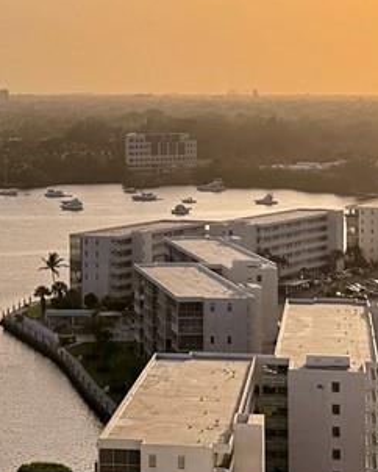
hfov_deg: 12.3
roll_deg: +0.2
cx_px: -28
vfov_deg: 15.4
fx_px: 1732
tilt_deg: -0.1
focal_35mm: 124
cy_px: 105
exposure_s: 1/22727
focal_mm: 6.76
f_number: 1.78
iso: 100
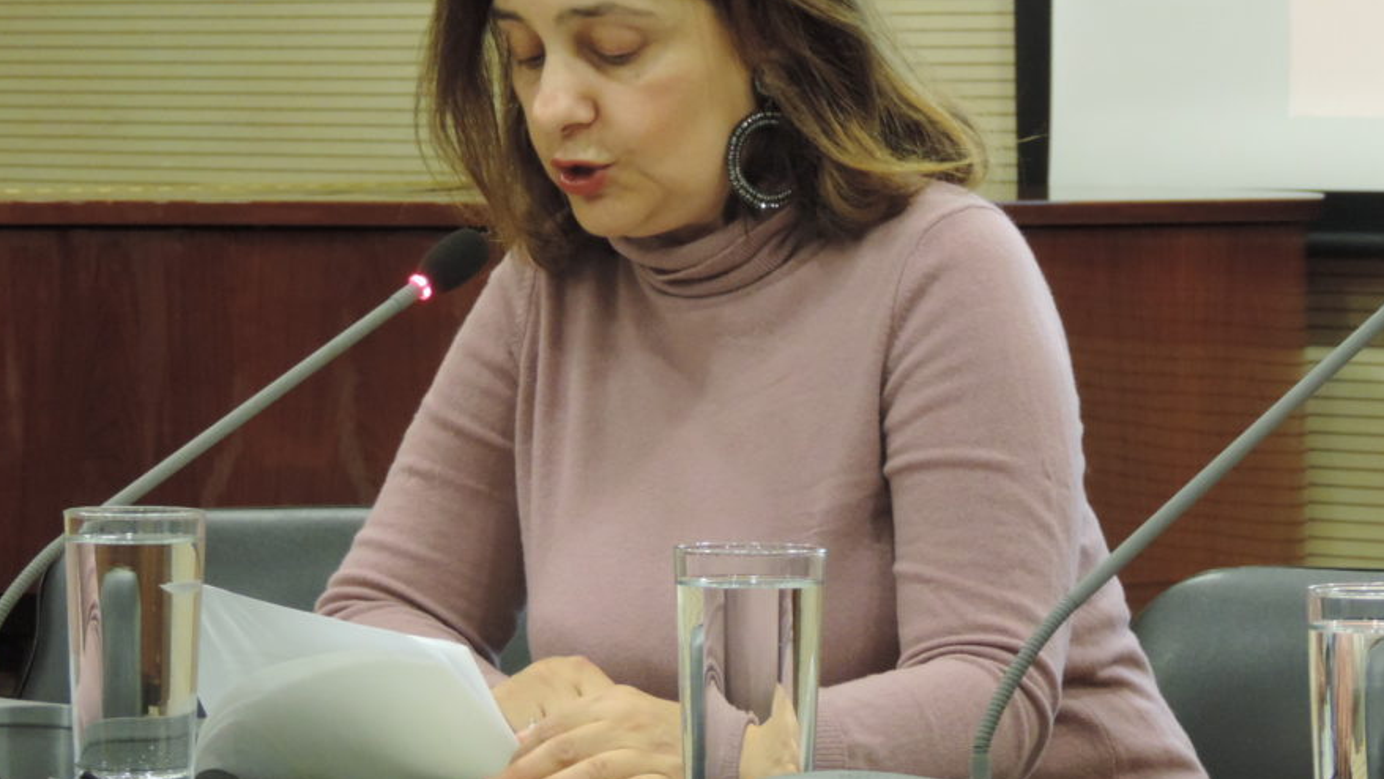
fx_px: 7927
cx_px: 716
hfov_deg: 10.0
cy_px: 309
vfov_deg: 5.6
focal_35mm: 216
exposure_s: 1/25
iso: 800
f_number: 4.5
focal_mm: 30.3
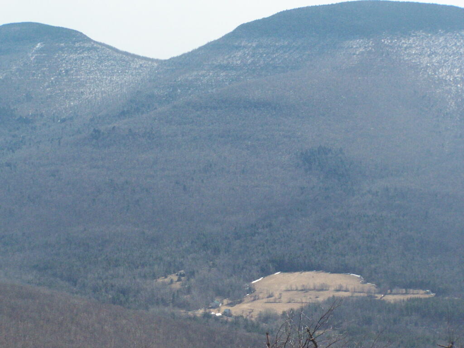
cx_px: 232
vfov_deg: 11.6
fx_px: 1716
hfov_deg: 15.4
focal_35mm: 128
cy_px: 174
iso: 400
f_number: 4.5
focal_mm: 21.2
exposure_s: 1/800
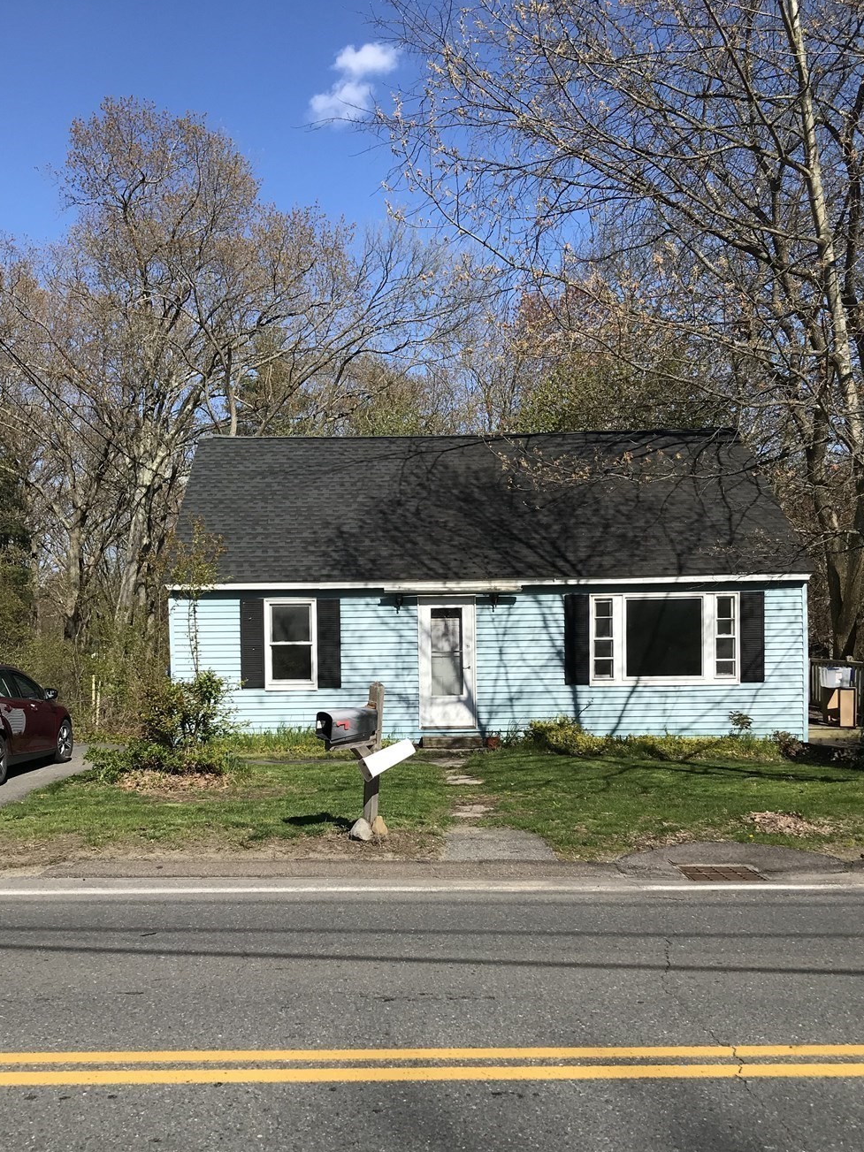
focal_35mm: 33
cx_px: 403
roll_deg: +0.9
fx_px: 1098
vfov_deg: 55.1
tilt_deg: -0.6
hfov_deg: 42.9
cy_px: 675
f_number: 1.8
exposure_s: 1/2457
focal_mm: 3.99
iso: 20
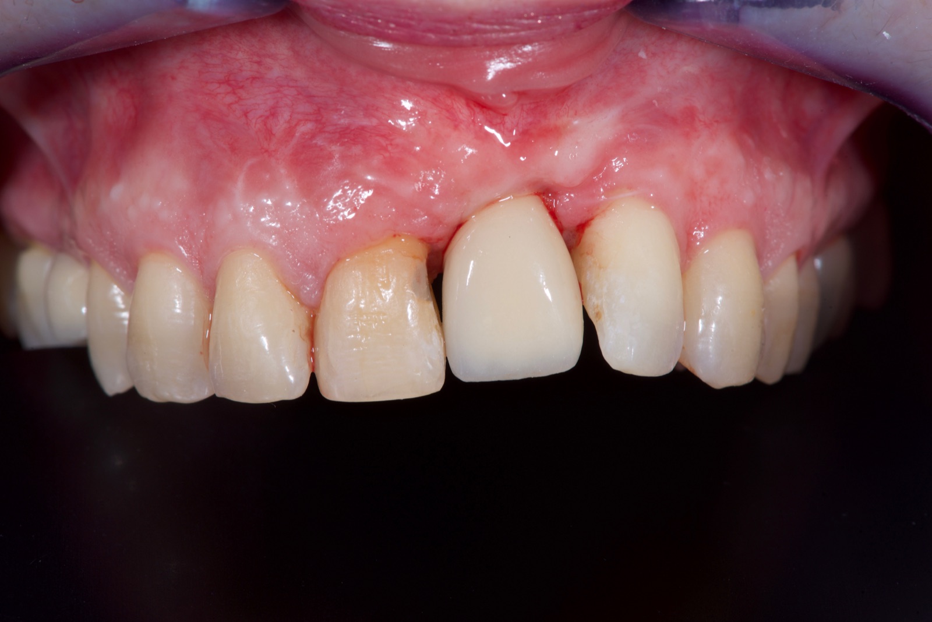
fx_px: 2719
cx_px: 466
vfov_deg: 13.1
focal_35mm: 105
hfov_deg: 19.4
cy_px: 311
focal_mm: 105
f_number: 29
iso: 100
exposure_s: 1/40
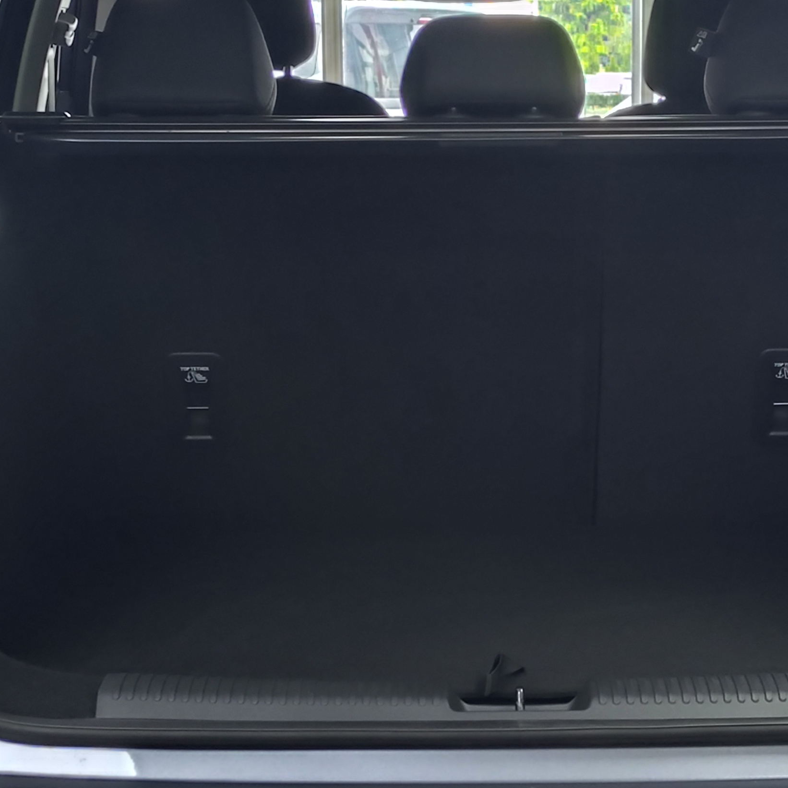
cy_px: 523
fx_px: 2601
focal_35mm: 101
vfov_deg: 17.2
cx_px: 484
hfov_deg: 17.2
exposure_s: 1/25
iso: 640
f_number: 1.65
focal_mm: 6.19
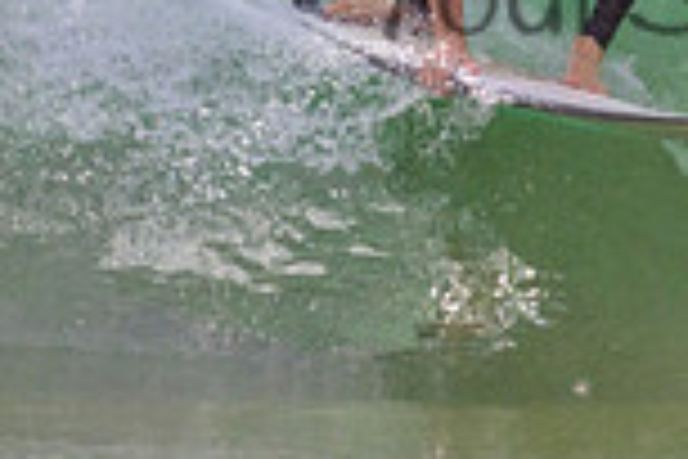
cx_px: 827
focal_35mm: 3027
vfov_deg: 0.5
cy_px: -70
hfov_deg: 0.7
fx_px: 57845
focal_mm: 800
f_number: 11
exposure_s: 1/2000
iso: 720
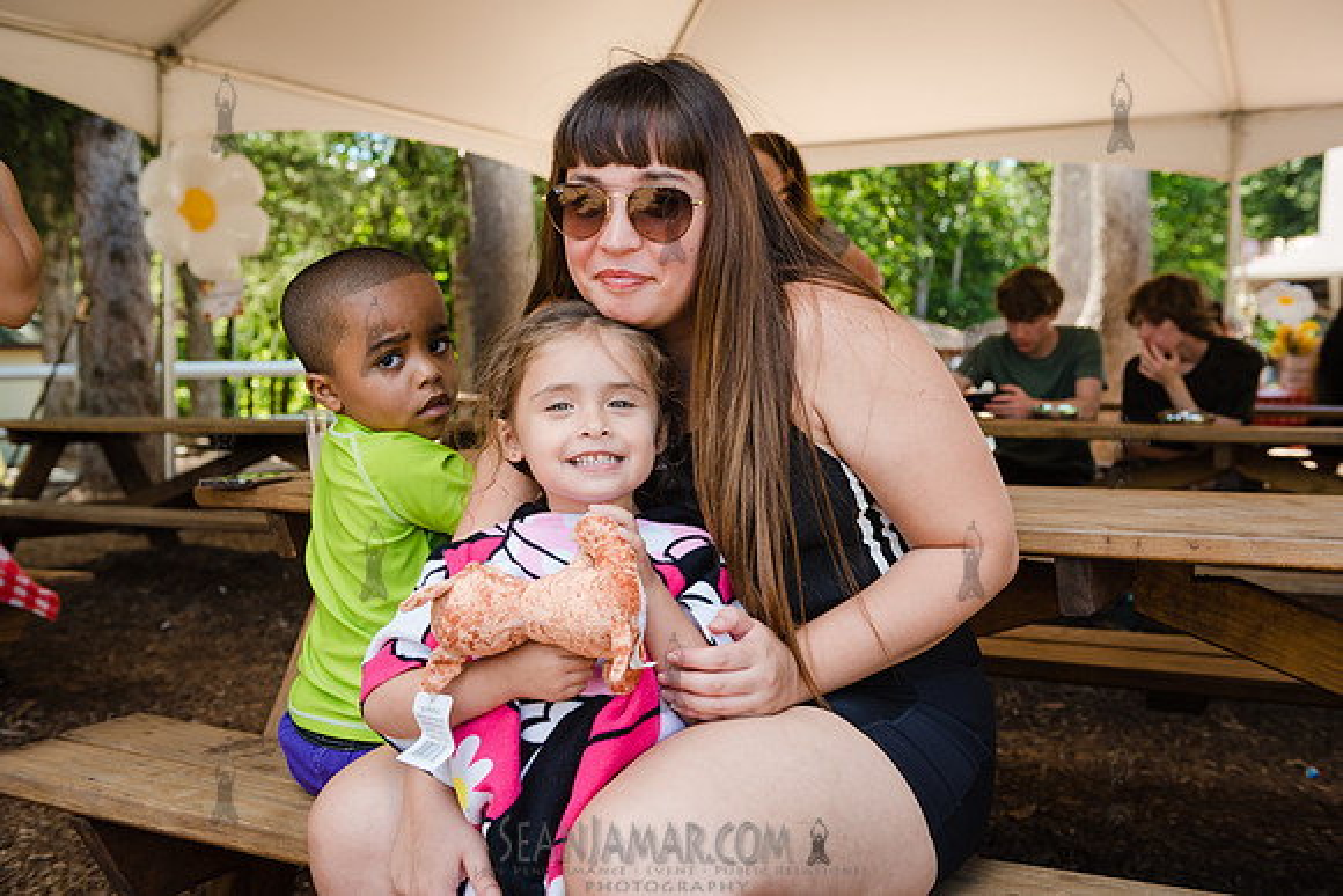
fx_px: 1418
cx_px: 672
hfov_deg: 50.7
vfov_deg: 35.1
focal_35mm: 38
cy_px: 448
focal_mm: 38
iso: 200
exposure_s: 1/125
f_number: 5
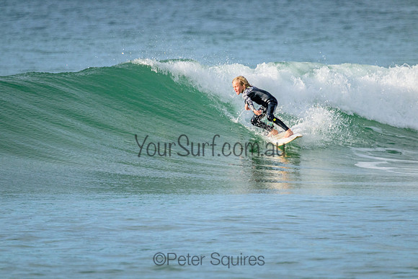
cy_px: 140
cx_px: 209
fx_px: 9291
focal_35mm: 800
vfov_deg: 1.7
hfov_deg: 2.6
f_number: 11
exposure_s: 1/1250
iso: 2500
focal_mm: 800
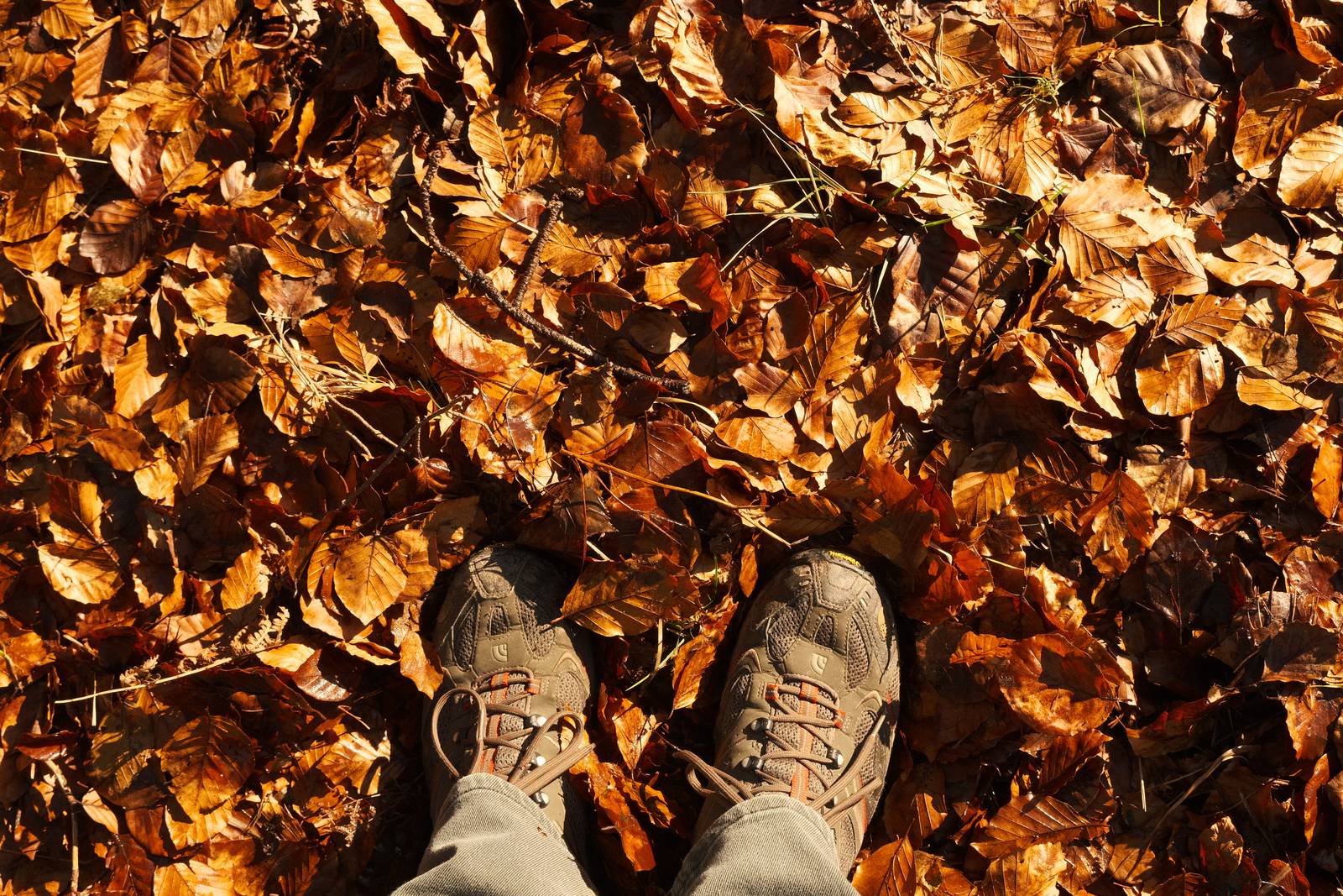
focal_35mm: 39
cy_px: 448
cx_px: 672
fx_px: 1455
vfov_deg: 34.2
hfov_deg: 49.5
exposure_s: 1/400
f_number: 8
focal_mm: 26
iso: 640
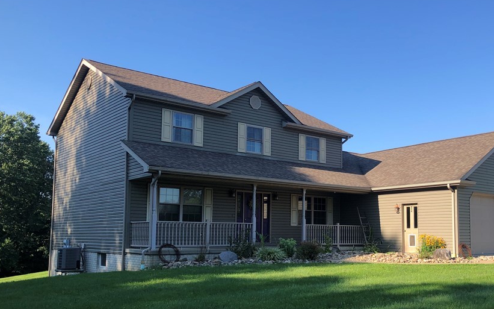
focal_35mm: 37
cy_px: 194
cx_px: 293
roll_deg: +0.2
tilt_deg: +4.4
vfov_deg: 34.2
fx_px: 498
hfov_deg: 52.4
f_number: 1.8
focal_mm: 4
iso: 20
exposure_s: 1/952
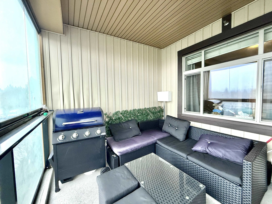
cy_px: 102
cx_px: 136
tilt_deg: -1.9
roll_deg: +0.9
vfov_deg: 85.7
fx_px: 110
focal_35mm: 14
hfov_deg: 102.1
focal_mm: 2.22
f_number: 2.2
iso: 320
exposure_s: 1/91
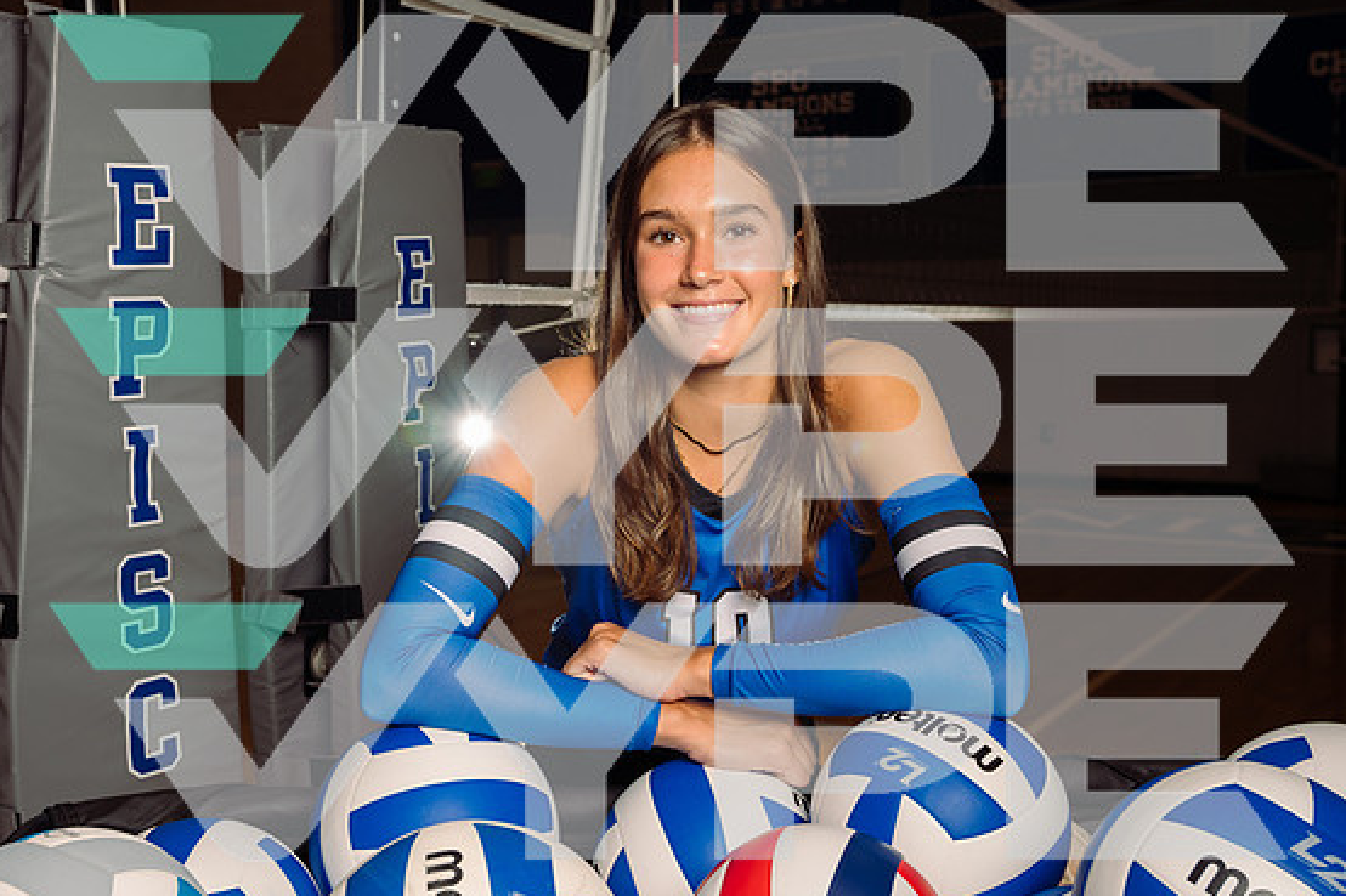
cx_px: 675
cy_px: 438
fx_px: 1645
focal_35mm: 44
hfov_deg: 44.5
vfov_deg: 30.5
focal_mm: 42
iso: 250
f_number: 7.1
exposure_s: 1/200
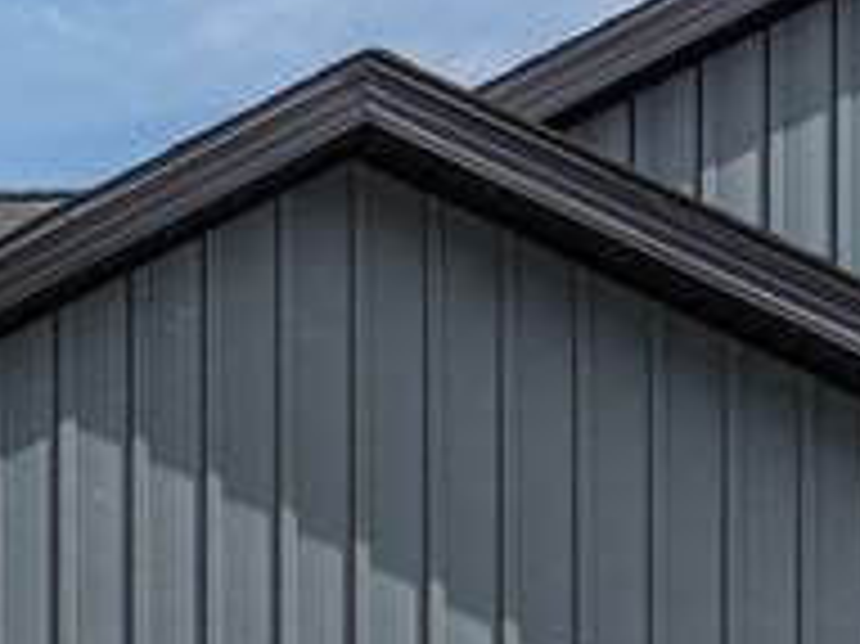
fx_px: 3799
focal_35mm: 153
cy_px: 923
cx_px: -522
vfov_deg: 9.5
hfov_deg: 12.2
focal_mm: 19
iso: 100
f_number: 9
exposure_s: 1/320
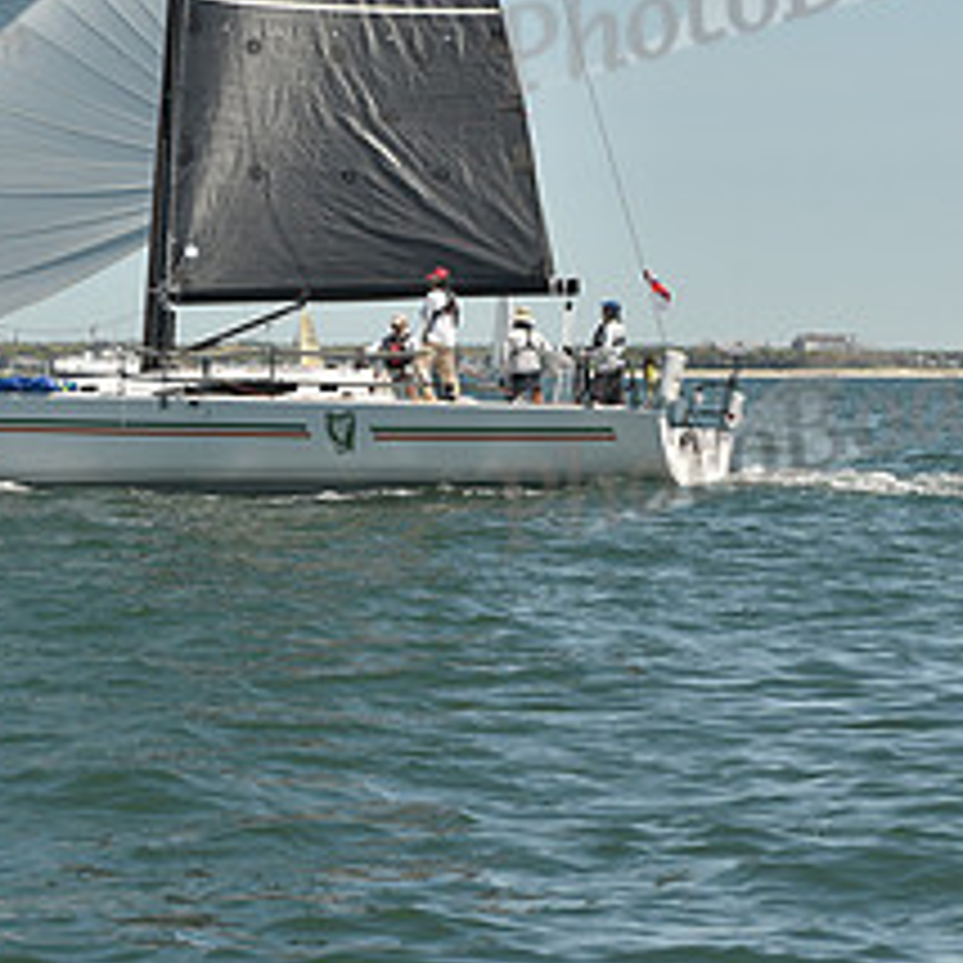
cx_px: 263
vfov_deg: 7.9
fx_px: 6893
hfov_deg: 8.0
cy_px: -189
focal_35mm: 219
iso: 250
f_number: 10
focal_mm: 95
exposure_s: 1/640
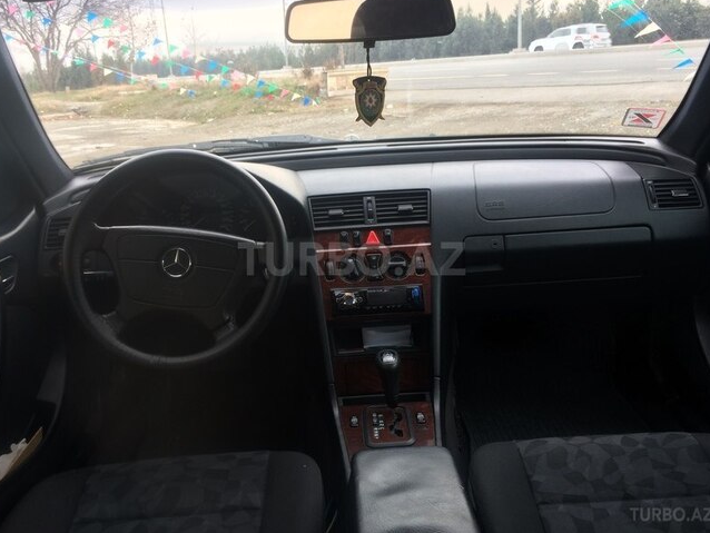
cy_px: 259
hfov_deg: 59.9
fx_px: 616
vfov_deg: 46.8
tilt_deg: -16.8
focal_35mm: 30
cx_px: 352
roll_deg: +2.4
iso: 32
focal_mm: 4.15
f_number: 2.2
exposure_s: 1/119
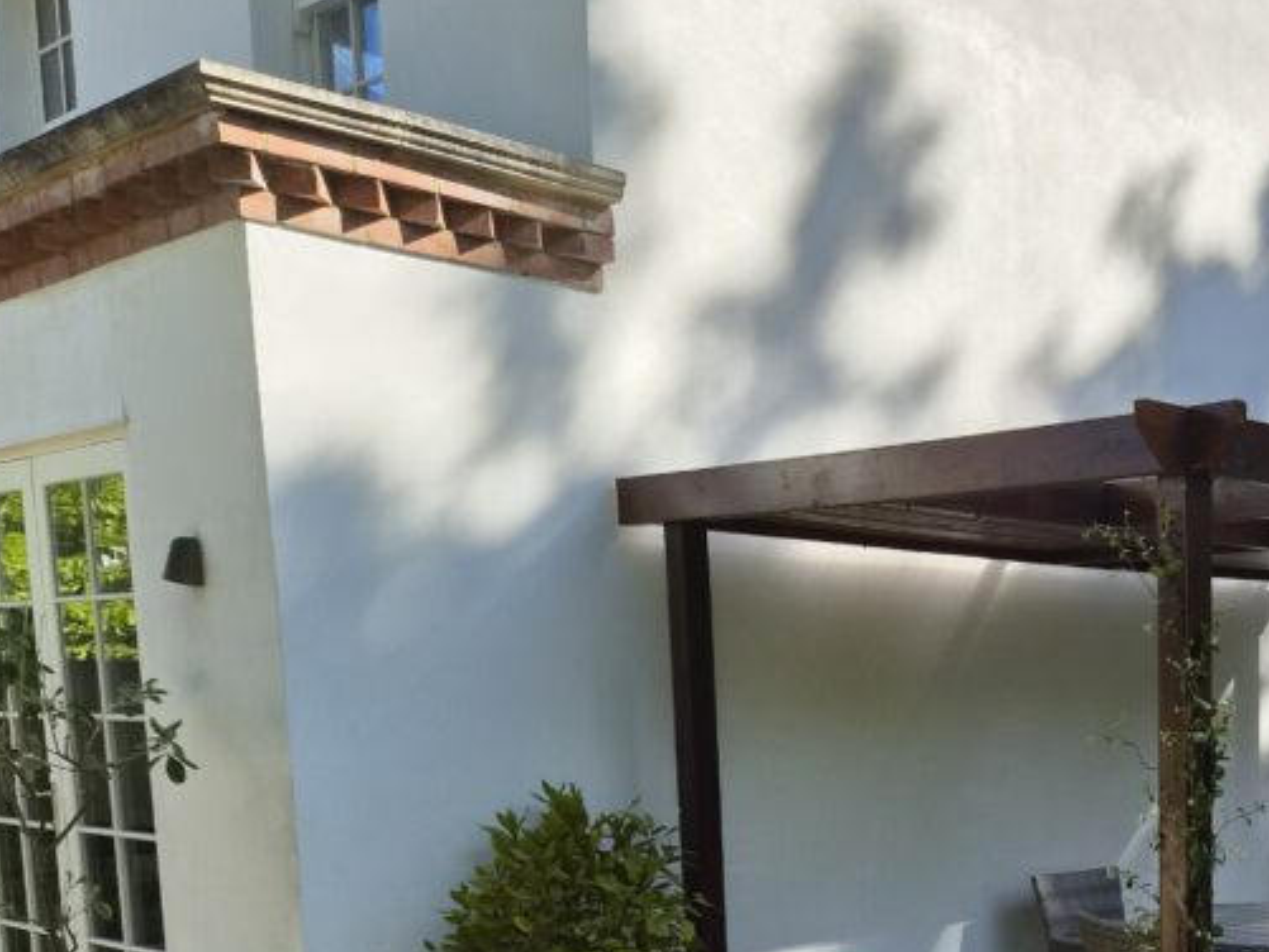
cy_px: 901
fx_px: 1723
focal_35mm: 47
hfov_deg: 37.1
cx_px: 1201
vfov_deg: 29.3
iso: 80
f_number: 1.8
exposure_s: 1/3528
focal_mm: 5.4
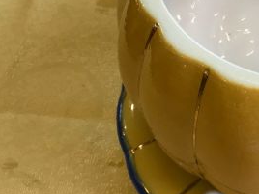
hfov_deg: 24.7
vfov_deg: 20.0
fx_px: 546
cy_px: 40
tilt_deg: -46.6
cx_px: 289
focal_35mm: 73
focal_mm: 3.99
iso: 32
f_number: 1.8
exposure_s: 1/33
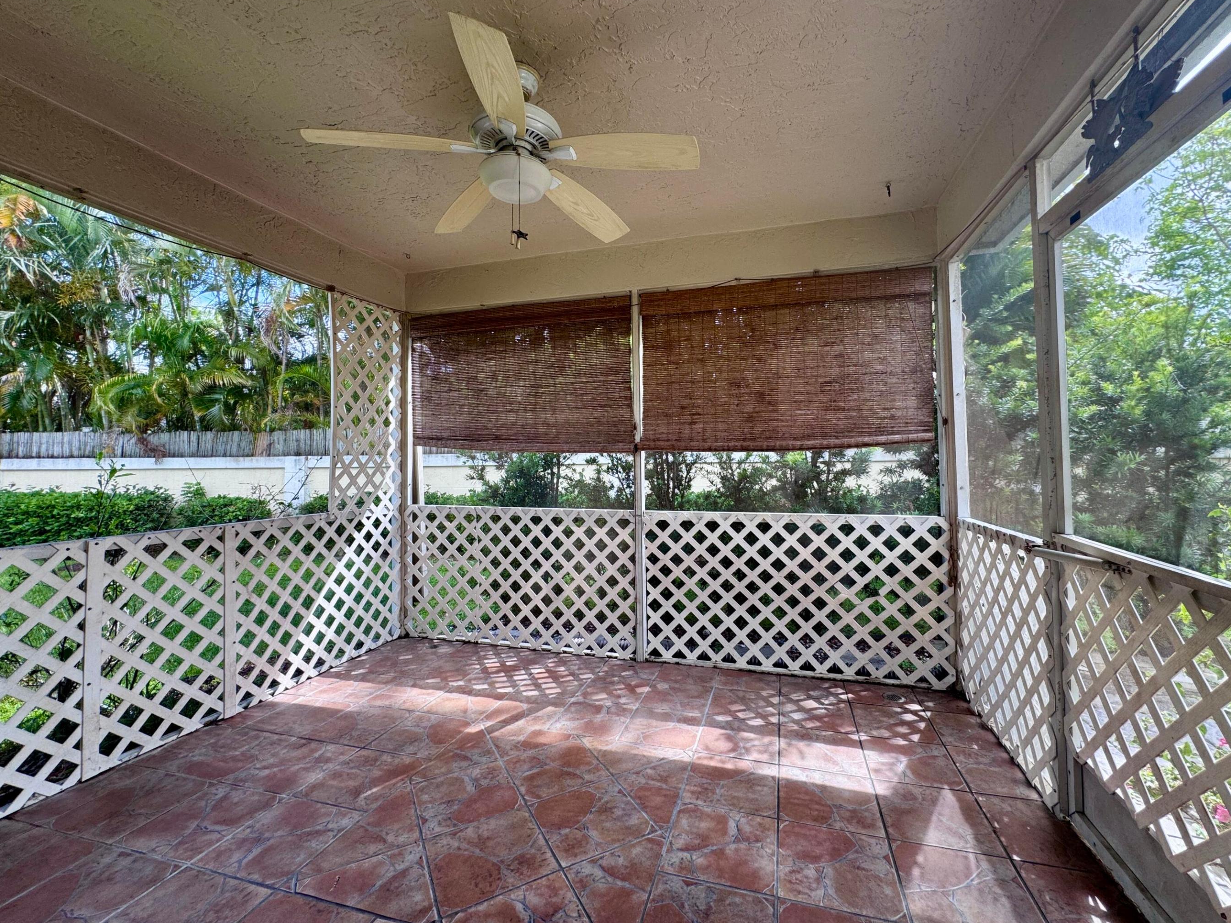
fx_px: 533
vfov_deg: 81.6
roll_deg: +0.2
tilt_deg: +1.5
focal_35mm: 15
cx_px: 637
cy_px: 429
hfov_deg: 98.1
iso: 40
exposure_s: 1/114
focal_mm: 2.22
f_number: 2.2
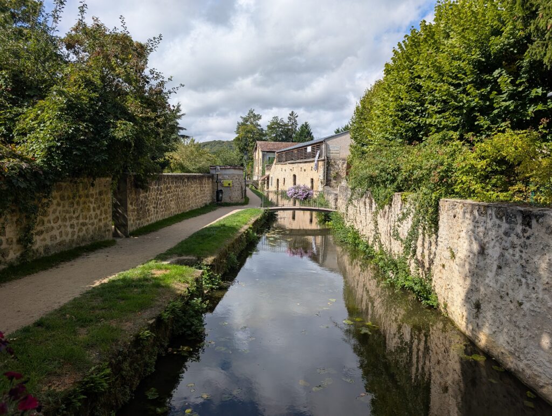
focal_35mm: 24
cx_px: 276
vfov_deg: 56.9
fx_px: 383
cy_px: 208
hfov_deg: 71.5
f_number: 1.68
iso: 21
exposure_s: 1/1185
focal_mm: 6.9
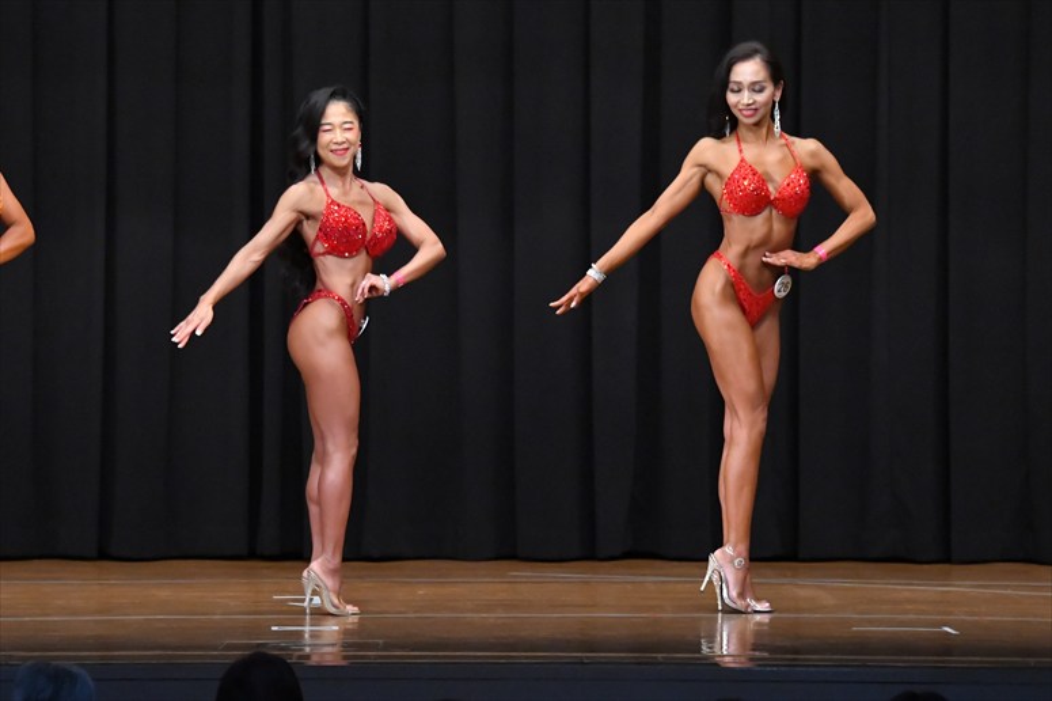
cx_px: 526
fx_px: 6338
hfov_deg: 9.5
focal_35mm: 217
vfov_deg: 6.3
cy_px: 350
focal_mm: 145
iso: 8000
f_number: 5.6
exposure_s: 1/400
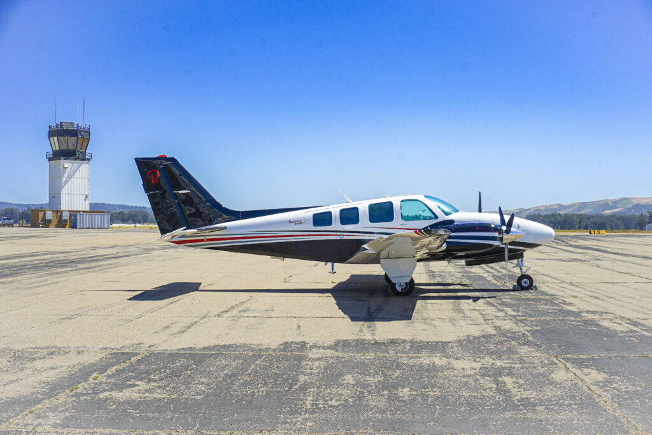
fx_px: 888
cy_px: 218
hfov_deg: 40.3
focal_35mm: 49
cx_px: 326
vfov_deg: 27.5
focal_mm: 33
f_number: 11
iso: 100
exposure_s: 1/250
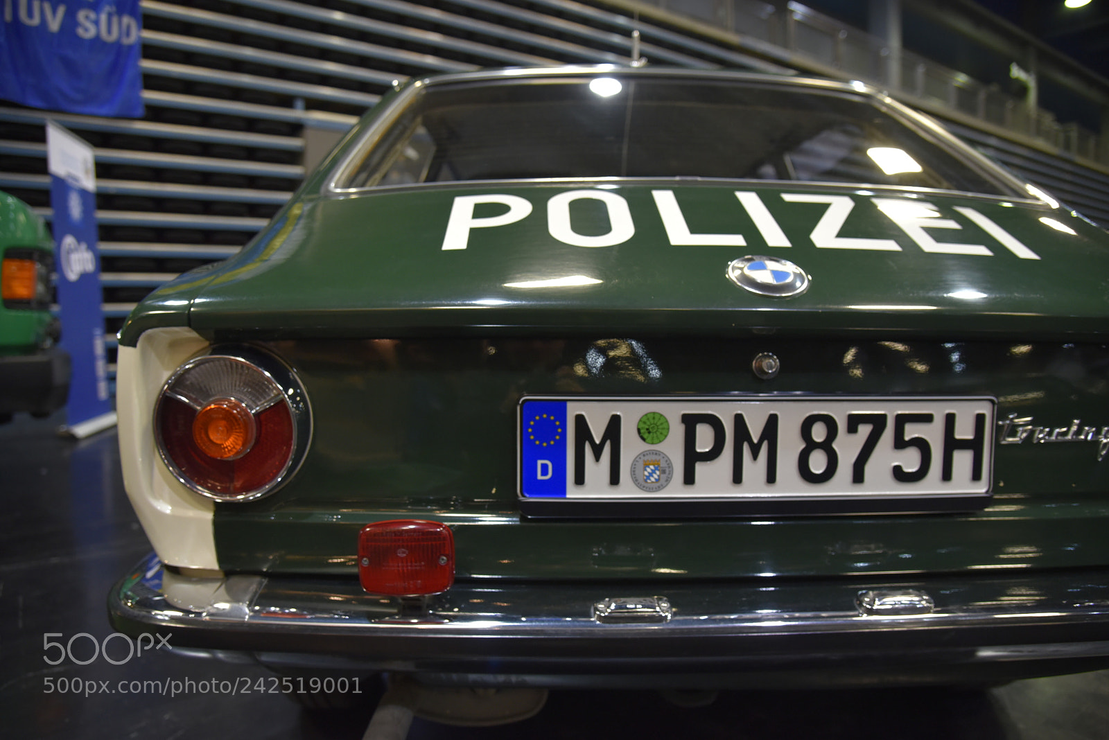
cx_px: 554
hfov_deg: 73.7
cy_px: 370
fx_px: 740
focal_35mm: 24
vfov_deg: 53.2
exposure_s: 1/60
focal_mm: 24
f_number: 4
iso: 2000
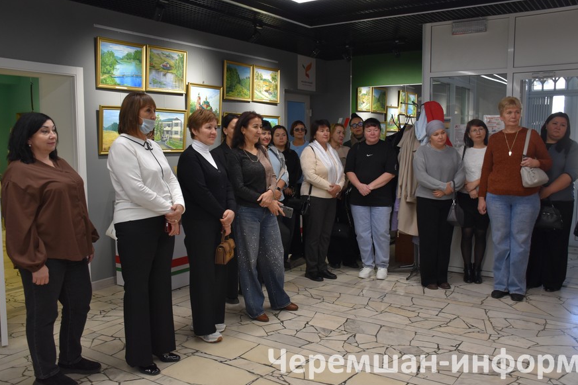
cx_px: 294
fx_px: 546
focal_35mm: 34
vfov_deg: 38.9
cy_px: 195
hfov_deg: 55.8
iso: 800
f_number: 3.5
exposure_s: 1/200
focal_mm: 22
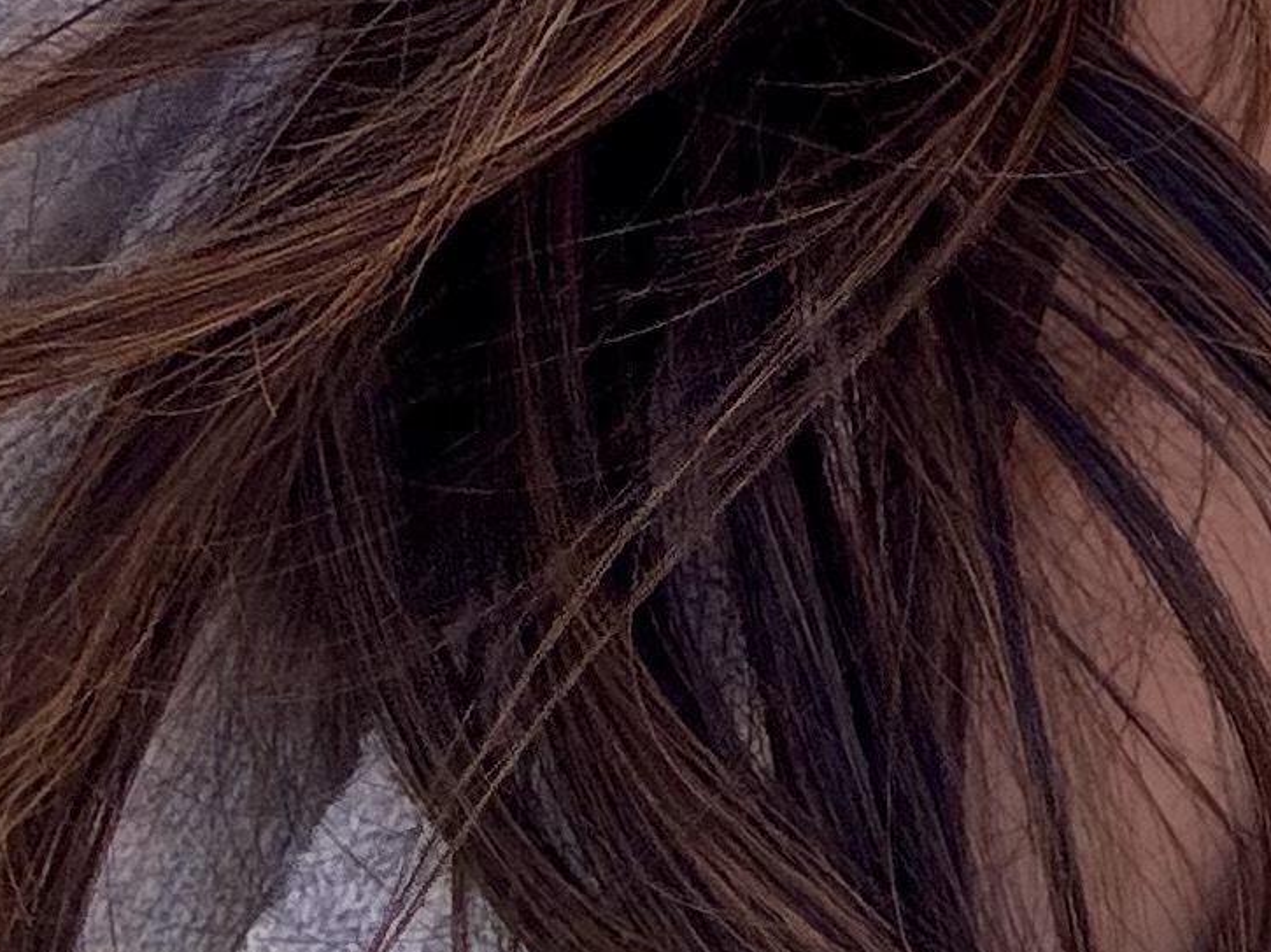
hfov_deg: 12.3
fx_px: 4697
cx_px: 3038
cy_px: -424
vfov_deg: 11.2
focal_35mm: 128
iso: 25
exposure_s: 1/466
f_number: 1.9
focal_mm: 2.69
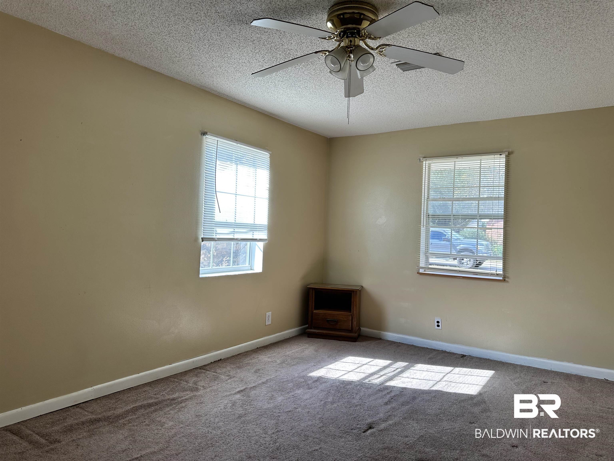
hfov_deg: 71.6
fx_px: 426
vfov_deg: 56.8
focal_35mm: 24
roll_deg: -1.5
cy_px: 230
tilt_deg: +0.6
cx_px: 307
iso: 64
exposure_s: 1/209
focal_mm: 6.86
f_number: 1.78
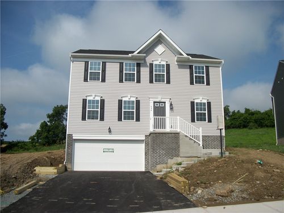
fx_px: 263
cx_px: 142
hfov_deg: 56.8
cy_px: 106
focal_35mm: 32
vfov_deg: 44.2
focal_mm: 5.7
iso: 80
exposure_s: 1/400
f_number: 8.8
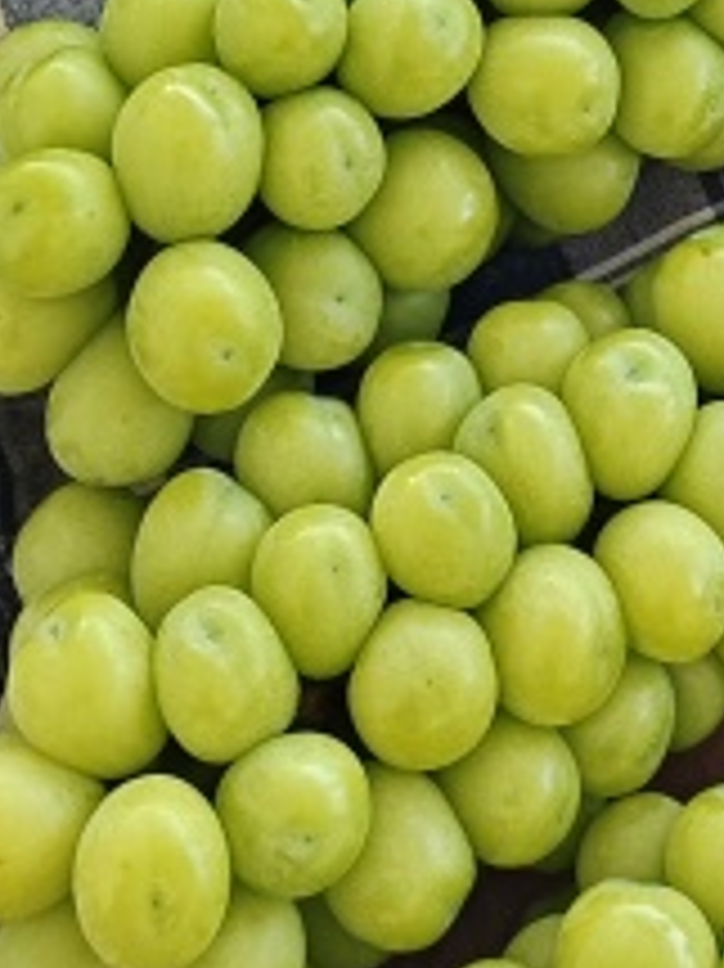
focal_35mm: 114
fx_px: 3182
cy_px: -979
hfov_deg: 12.8
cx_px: 751
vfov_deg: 14.3
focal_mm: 5.56
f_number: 1.88
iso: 123
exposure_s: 1/100
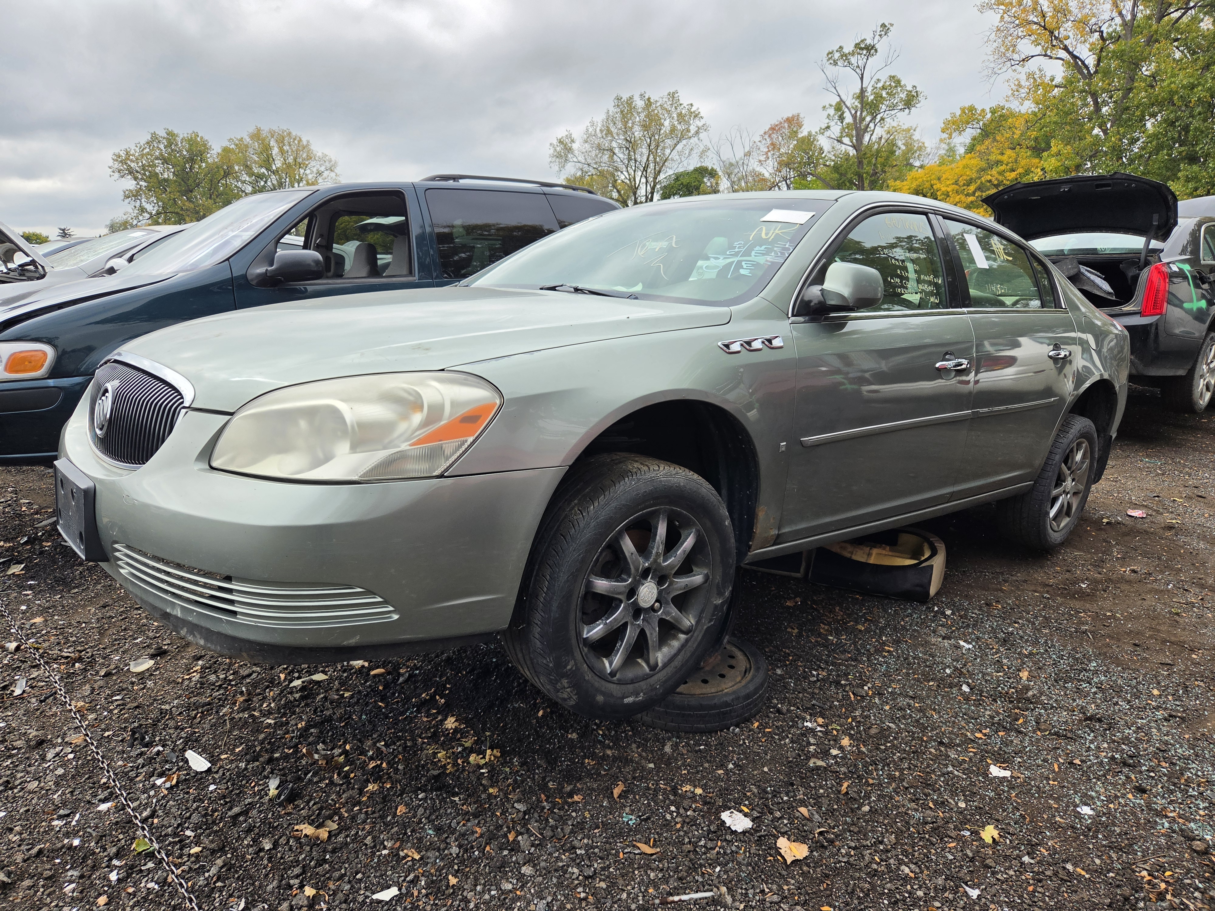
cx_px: 608
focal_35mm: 23
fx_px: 807
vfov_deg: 58.9
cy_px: 456
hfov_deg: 73.9
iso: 80
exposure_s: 1/3264
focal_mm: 5.4
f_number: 1.8
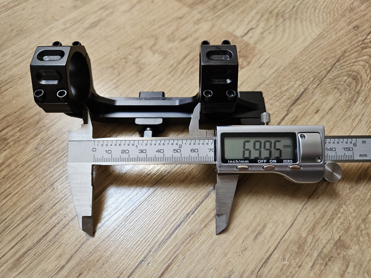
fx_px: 247
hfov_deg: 73.9
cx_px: 186
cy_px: 139
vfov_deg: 58.9
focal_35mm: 23
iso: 200
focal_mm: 5.4
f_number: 1.8
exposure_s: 1/192
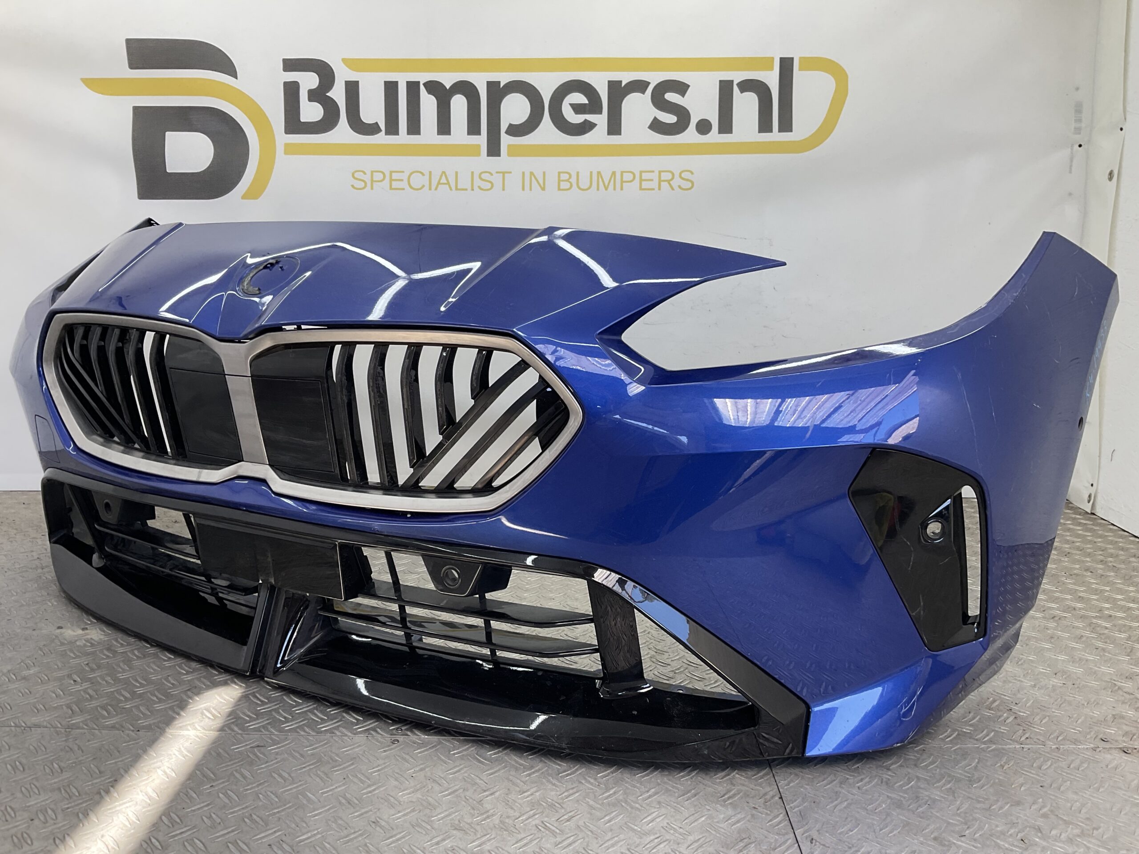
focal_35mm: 29
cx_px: 570
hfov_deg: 61.7
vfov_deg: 48.2
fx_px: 954
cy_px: 427
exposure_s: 1/101
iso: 16
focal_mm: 3
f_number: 1.8
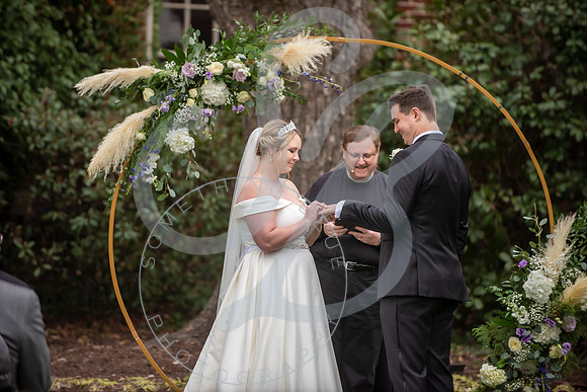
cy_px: 196
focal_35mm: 200
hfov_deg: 10.3
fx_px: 3262
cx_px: 294
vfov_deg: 6.9
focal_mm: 200
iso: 640
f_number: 2.8
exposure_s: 1/640
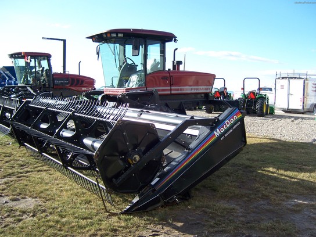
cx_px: 158
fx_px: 329
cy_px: 118
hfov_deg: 51.4
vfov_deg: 39.7
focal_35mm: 36
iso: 80
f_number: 2.8
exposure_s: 1/500
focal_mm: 6.2
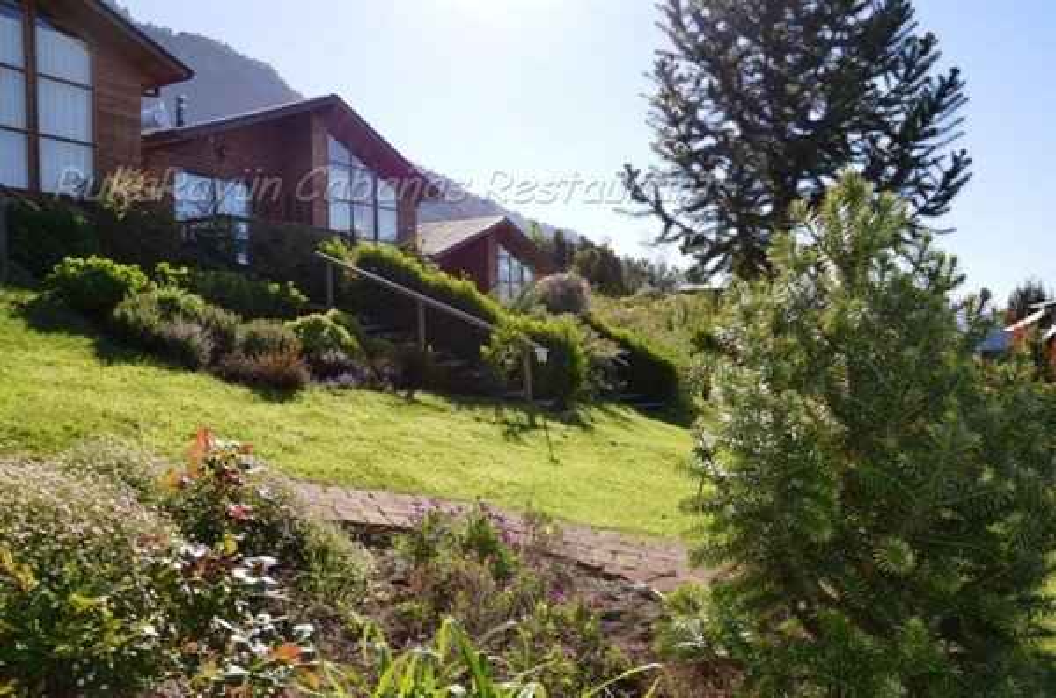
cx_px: 528
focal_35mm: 27
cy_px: 349
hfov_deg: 67.5
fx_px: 790
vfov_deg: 47.7
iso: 100
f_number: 6.3
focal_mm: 18
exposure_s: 1/250
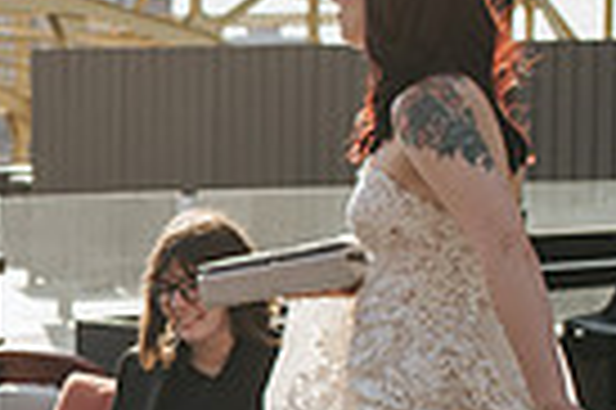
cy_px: 365
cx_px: -312
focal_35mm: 160
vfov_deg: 8.5
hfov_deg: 12.2
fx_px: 2734
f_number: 3.5
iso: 110
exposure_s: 1/1250
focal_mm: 35
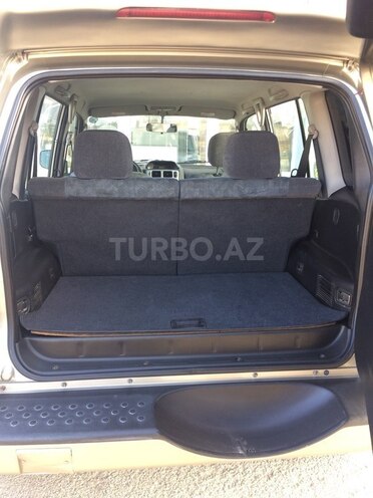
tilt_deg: -15.7
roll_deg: -0.8
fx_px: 417
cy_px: 249
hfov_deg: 48.2
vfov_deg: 61.7
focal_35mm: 29
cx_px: 186
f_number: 2.2
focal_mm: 4.15
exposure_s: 1/50
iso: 40
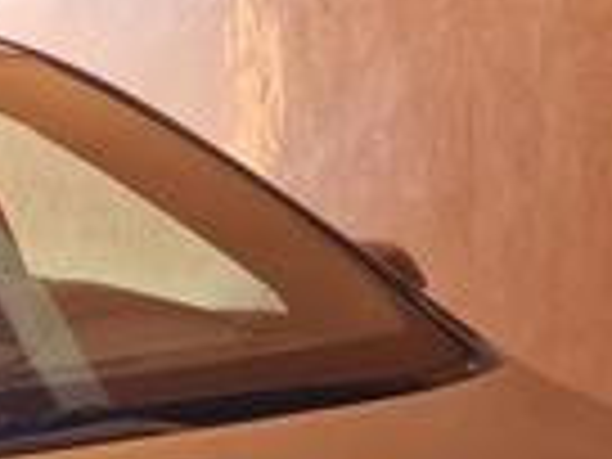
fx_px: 1945
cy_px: 844
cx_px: 63
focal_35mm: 110
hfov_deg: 17.6
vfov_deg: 12.3
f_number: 1.8
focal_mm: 6.4
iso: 50
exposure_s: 1/180
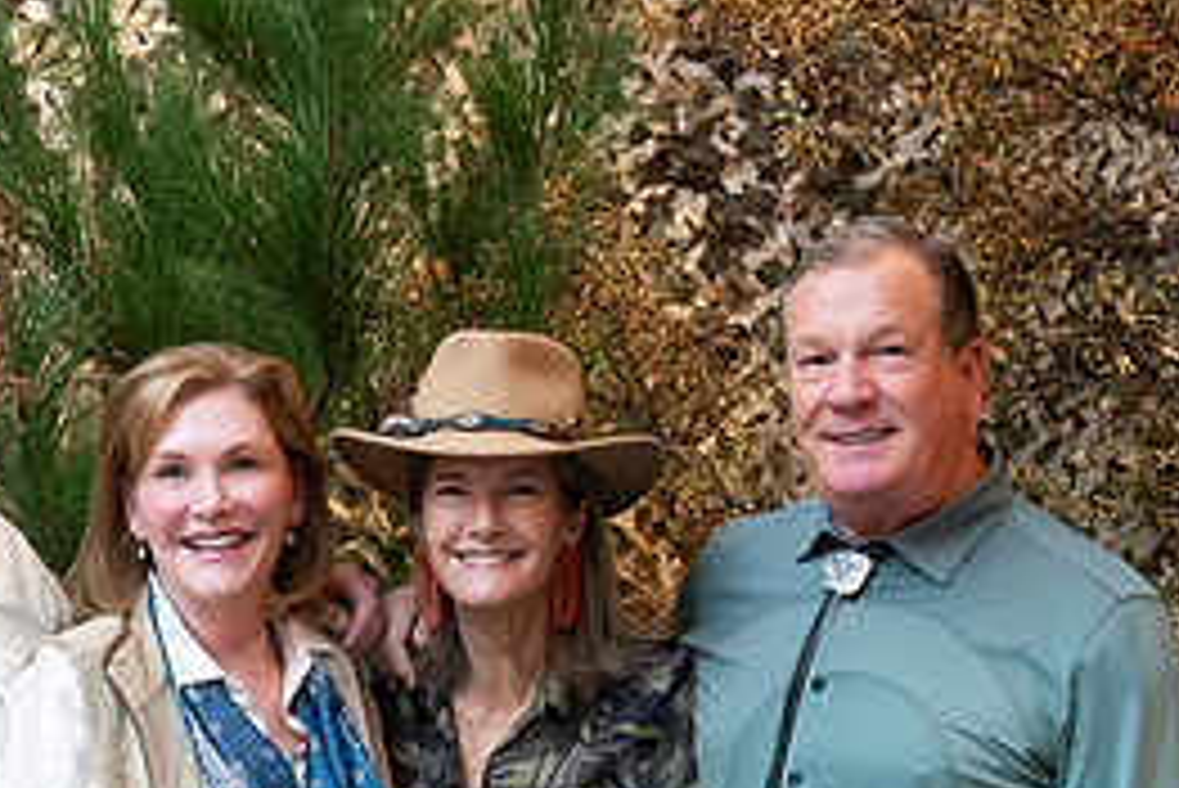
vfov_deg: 12.5
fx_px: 3539
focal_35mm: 108
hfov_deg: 18.8
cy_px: 786
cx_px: 338
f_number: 5.6
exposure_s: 1/100
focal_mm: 48
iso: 4000
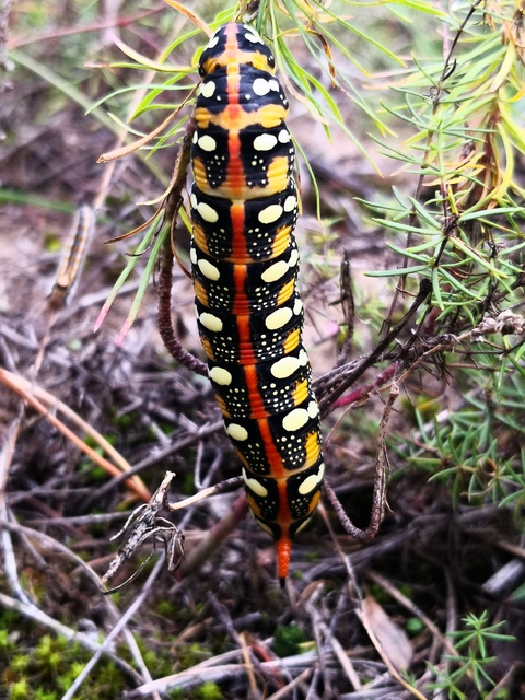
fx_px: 930
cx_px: 262
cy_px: 350
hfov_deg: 31.5
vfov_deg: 41.2
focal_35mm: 46
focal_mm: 3.95
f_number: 1.6
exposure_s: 1/50
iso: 80
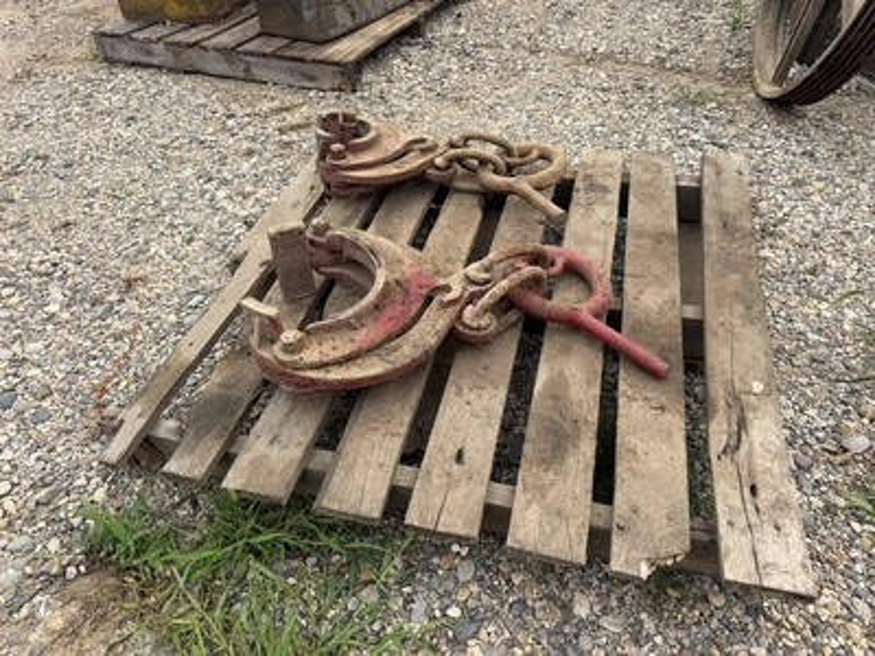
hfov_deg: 71.6
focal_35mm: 24
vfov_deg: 56.8
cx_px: 438
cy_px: 328
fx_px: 607
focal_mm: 6.76
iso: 80
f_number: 1.78
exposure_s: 1/1770
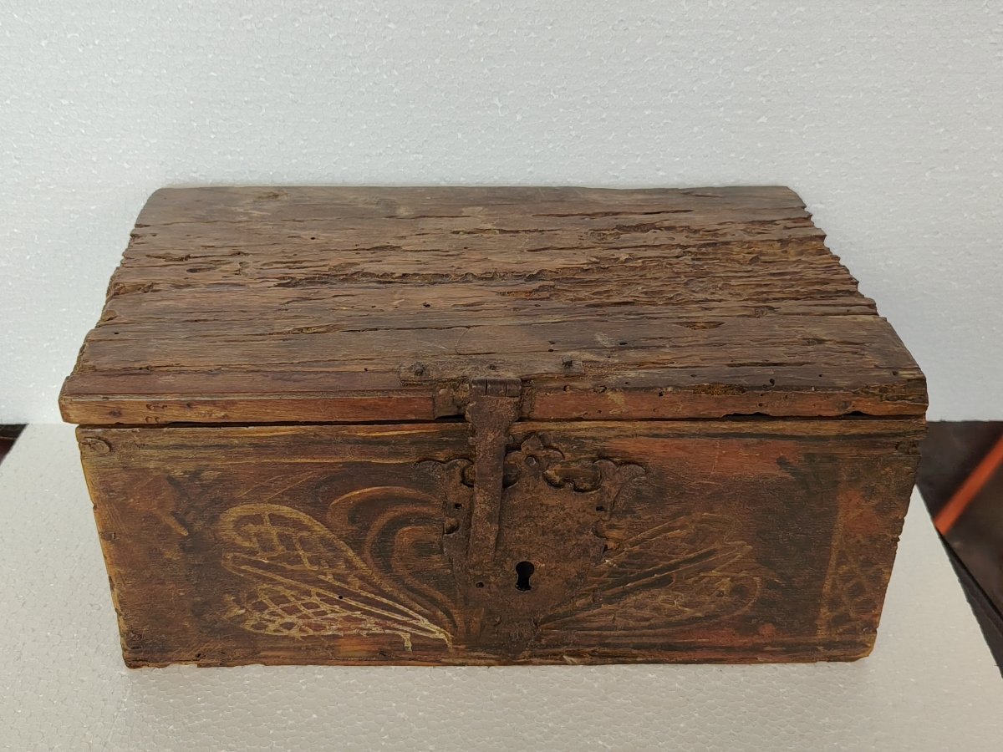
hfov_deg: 49.0
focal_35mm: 38
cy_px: 376
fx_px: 1101
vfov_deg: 37.7
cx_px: 502
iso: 341
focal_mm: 5.25
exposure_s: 1/33.3
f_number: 1.75
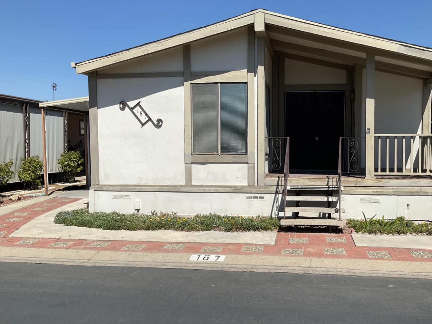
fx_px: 424
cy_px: 170
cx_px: 250
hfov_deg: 53.7
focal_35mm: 34
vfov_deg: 41.8
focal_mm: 3
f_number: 1.8
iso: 16
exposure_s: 1/3125
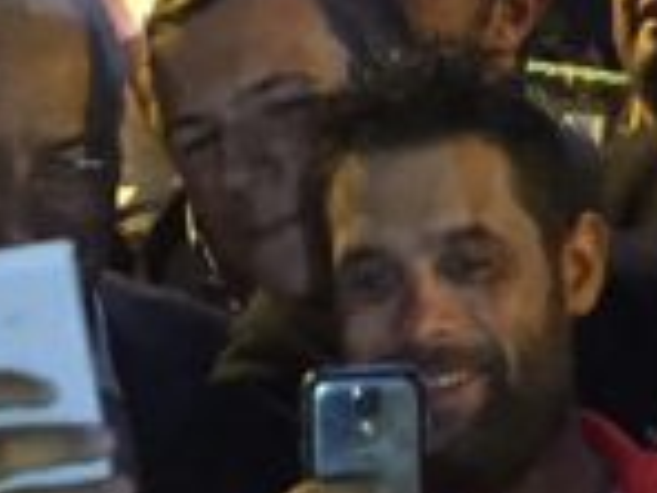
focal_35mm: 201
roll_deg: -1.3
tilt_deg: -2.3
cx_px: 297
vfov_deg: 7.3
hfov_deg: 9.8
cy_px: -253
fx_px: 3815
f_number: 2.2
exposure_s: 1/4
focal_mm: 4.15
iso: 160
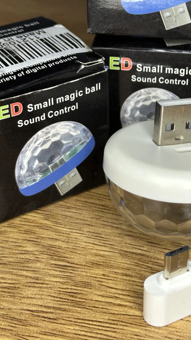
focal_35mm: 84
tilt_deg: -33.4
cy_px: 129
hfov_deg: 14.3
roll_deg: -1.8
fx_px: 757
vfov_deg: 25.2
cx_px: 157
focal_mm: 6.86
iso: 80
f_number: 1.78
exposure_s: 1/50
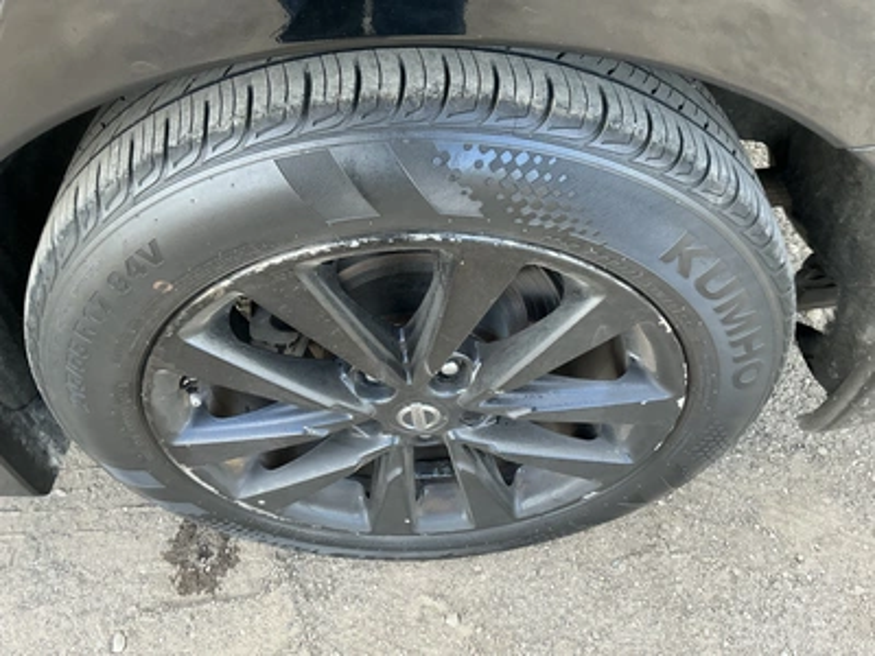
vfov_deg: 49.7
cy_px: 328
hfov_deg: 63.4
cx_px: 438
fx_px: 708
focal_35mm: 28
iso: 64
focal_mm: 3
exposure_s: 1/122
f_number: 1.8
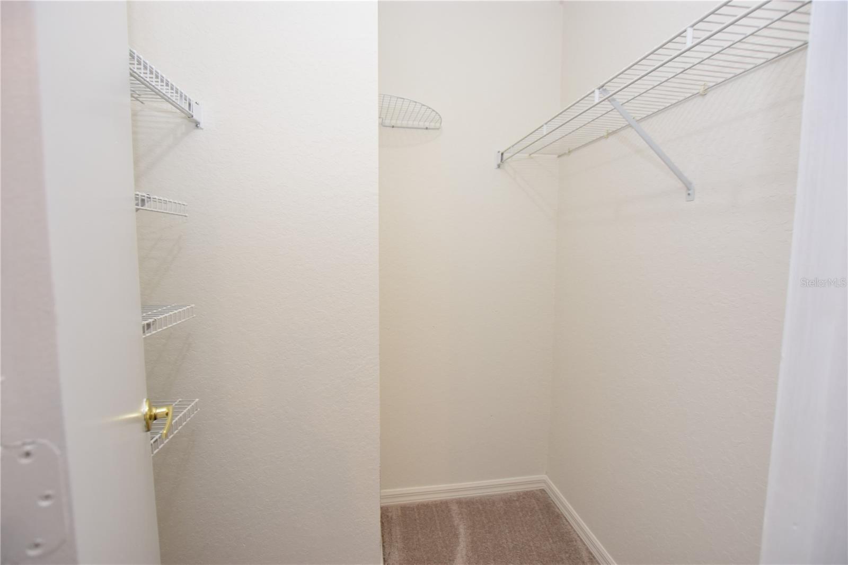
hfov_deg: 100.4
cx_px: 424
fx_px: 353
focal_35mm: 15
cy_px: 282
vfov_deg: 77.3
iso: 360
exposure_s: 1/60
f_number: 4
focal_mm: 10
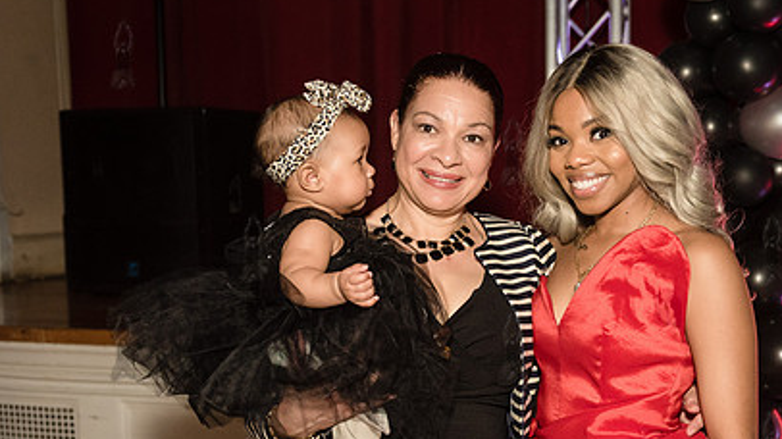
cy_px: 309
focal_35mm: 58
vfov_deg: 20.6
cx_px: 492
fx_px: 1202
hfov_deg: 35.8
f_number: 3.5
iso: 2000
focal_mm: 34
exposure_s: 1/250
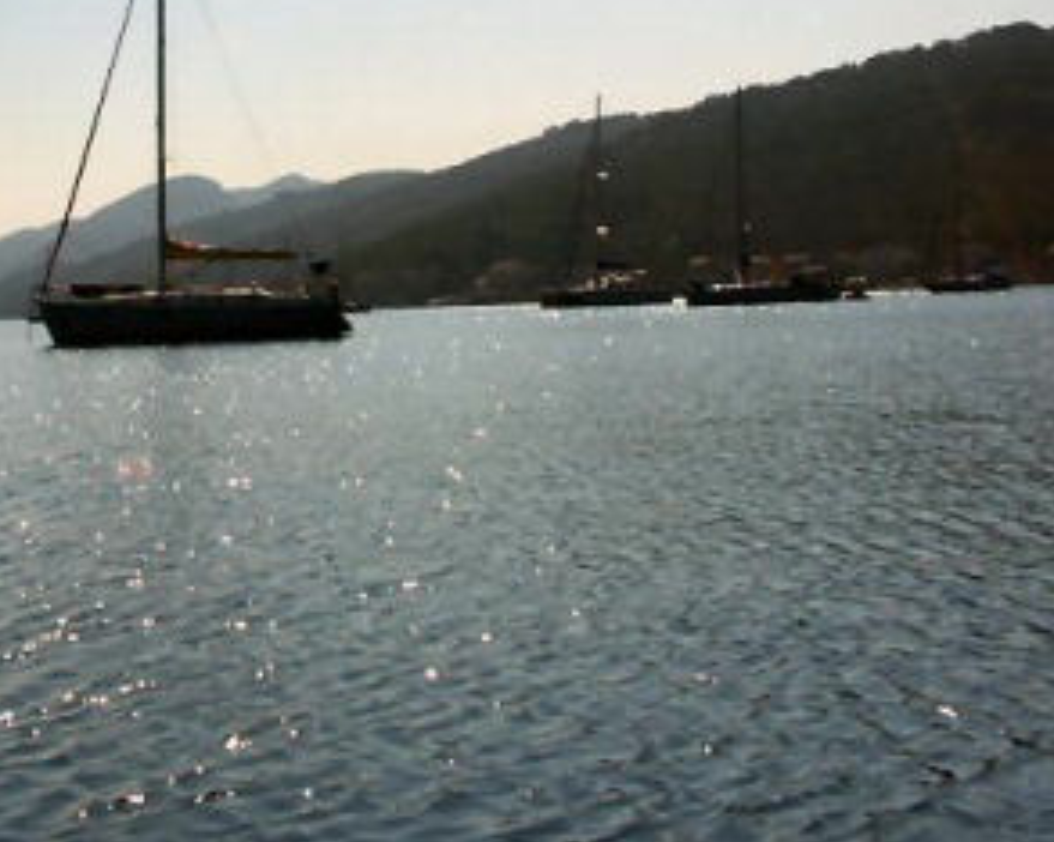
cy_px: 101
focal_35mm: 62
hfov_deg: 29.8
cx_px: 209
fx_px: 1933
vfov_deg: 24.0
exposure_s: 1/400
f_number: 8
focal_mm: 8.14
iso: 64
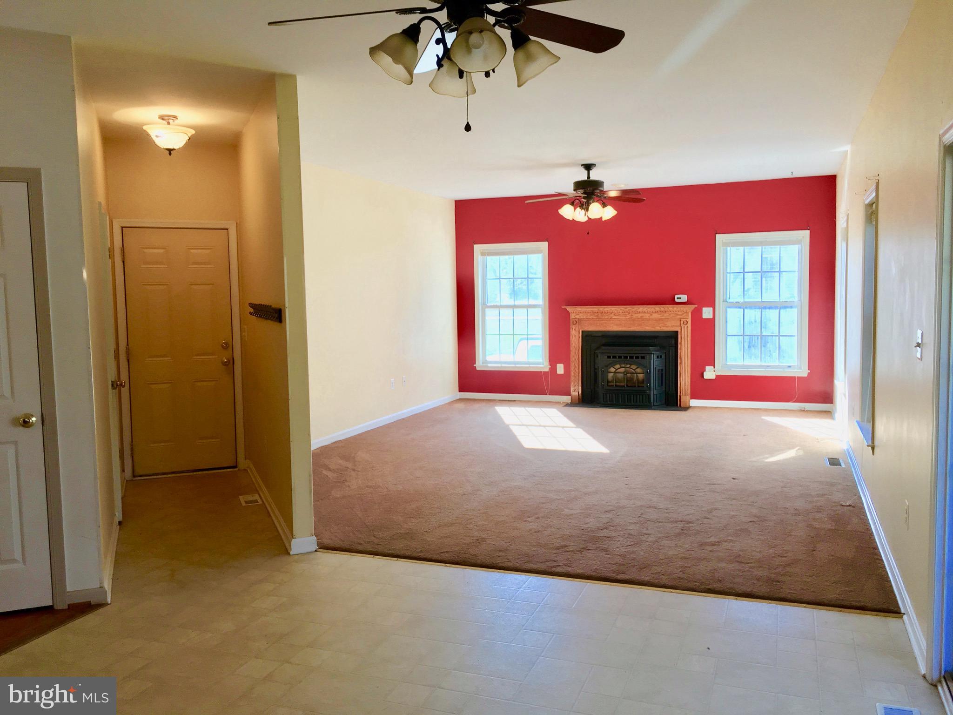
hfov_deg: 61.7
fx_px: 798
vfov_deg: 48.2
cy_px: 358
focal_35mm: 29
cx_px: 476
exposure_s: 1/60
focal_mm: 4.15
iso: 32
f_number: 2.2
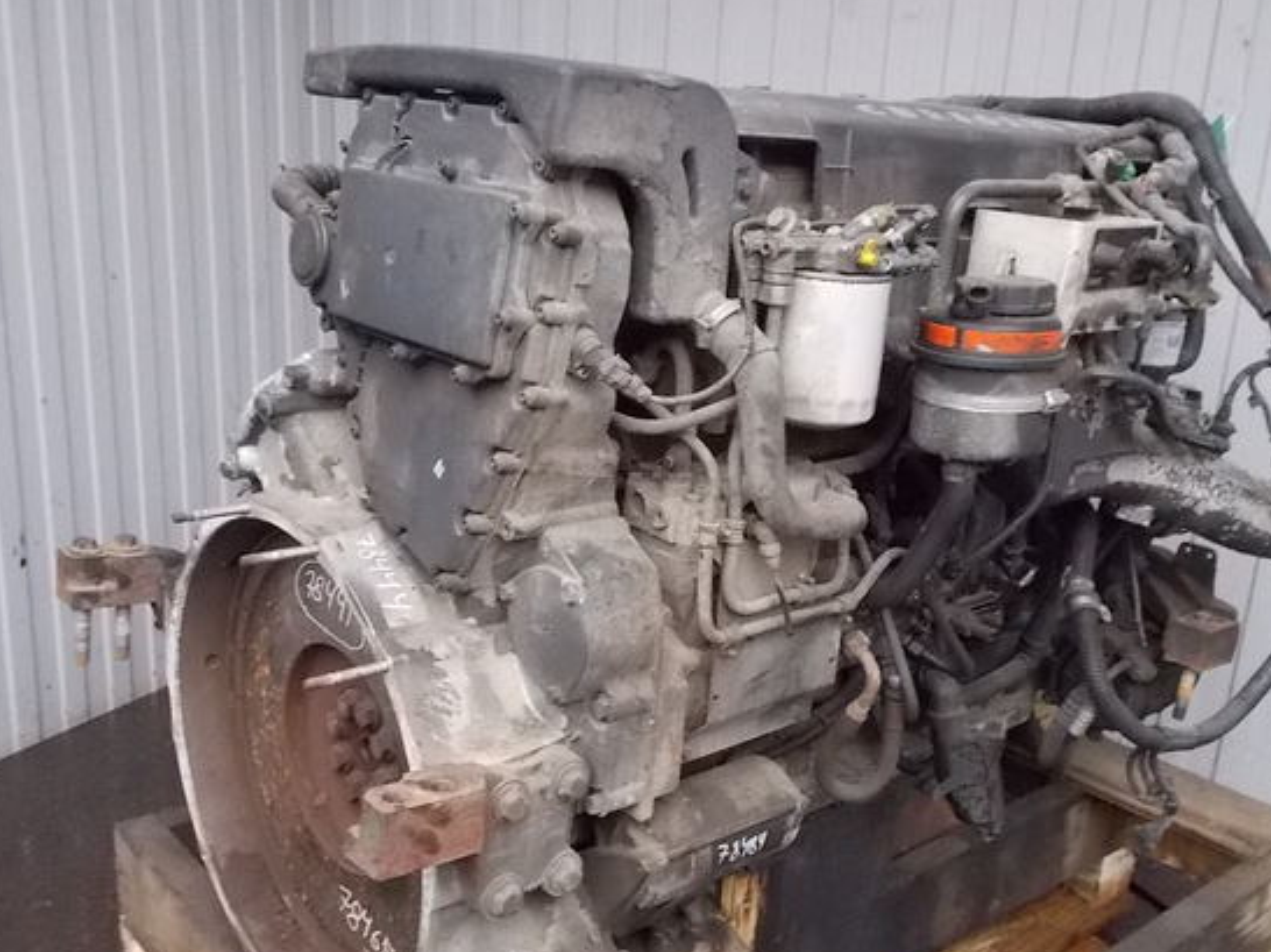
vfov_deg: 41.7
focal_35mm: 34
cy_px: 540
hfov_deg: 54.0
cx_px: 654
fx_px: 1248
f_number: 3.3
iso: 500
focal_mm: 4.1
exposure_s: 1/125
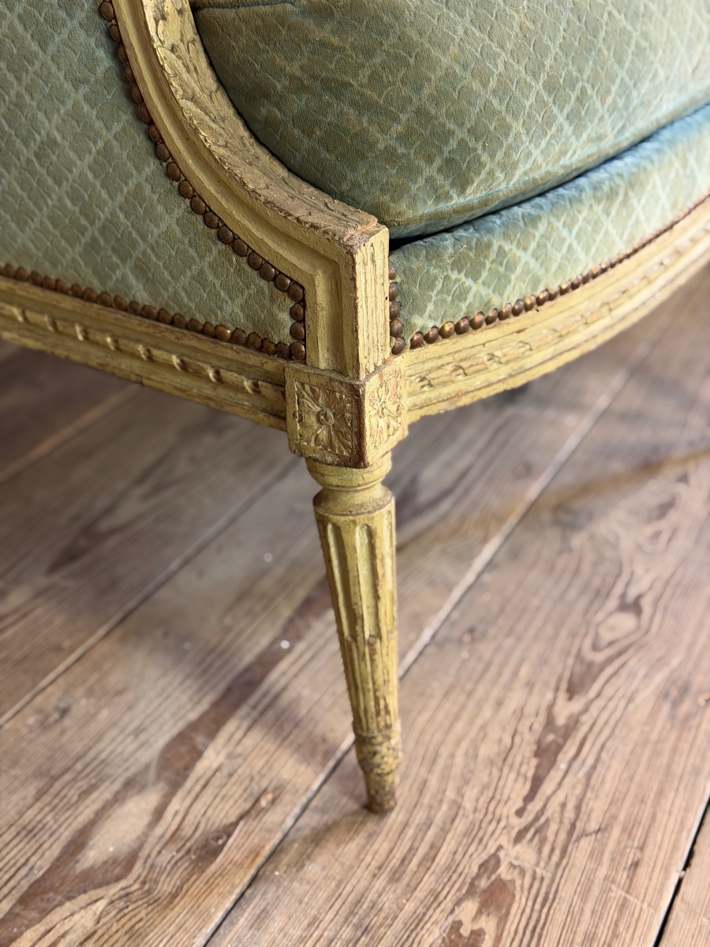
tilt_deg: -28.5
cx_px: 355
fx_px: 1313
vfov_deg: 39.7
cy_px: 474
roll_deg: +1.9
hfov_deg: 30.3
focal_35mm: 48
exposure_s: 1/50
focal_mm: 6.76
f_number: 1.78
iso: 200
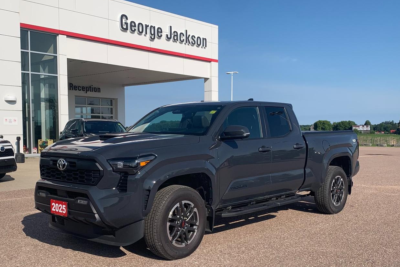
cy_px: 151
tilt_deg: -4.6
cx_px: 202
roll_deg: +0.8
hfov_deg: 65.5
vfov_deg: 46.3
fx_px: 311
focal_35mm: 28
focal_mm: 4.25
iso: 25
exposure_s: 1/3289
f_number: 1.8
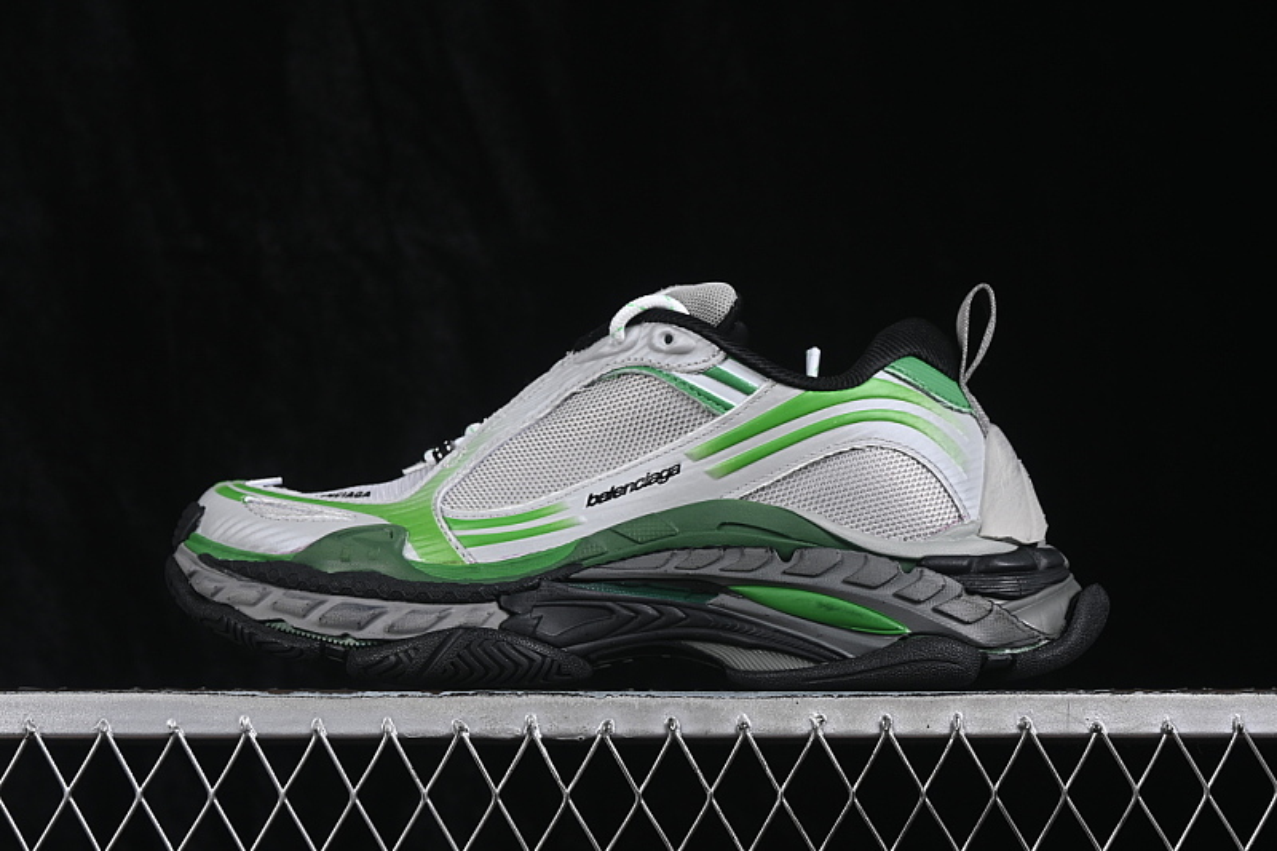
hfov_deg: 27.0
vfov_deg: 18.2
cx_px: 638
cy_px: 426
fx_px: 2660
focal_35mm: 75
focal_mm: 50
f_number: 8
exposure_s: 1/80
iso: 160
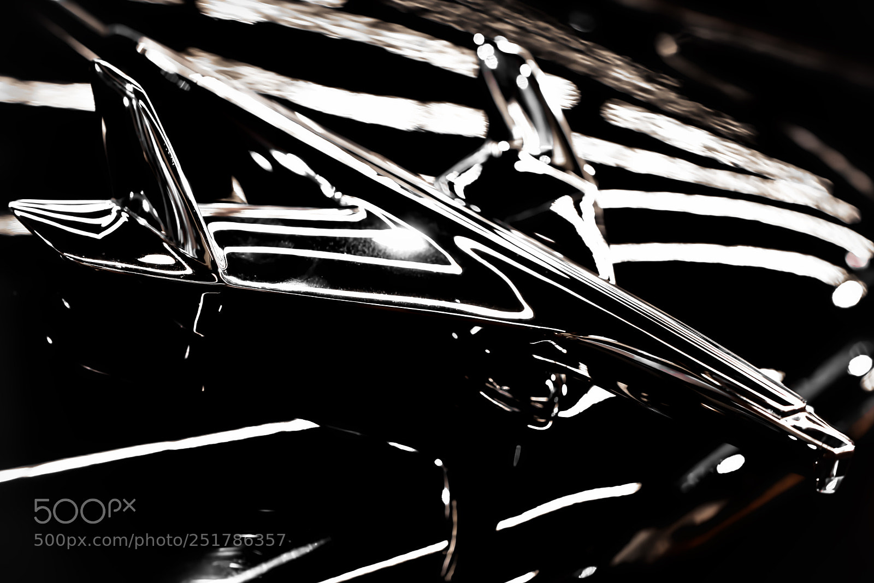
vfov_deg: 37.9
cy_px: 292
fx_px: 850
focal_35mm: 35
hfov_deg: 54.4
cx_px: 437
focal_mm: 35
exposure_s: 1/40
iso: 1000
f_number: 3.5
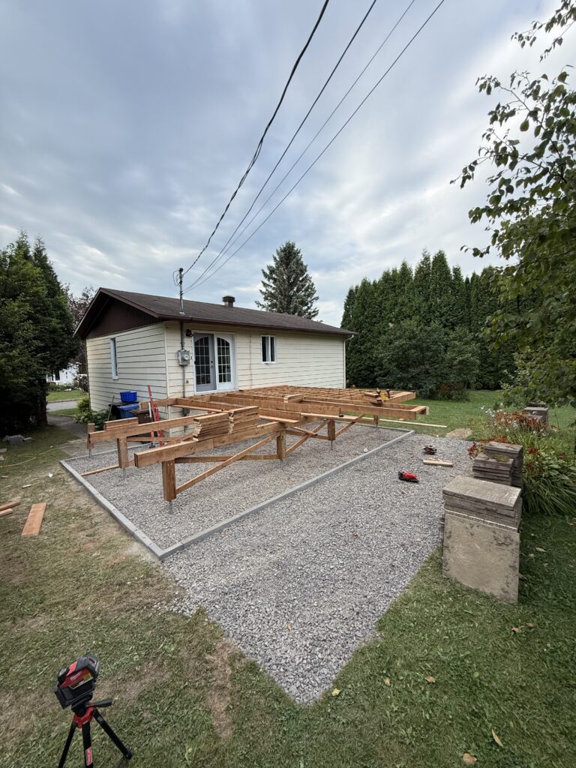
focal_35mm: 14
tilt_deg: -2.6
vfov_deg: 102.1
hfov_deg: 85.7
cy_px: 384
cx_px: 288
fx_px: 311
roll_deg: +2.3
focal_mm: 2.22
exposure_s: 1/475
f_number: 2.2
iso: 50
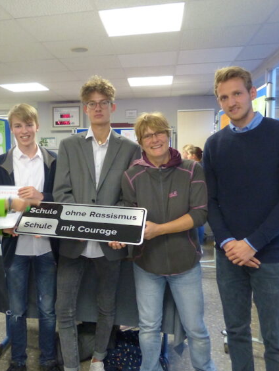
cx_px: 67
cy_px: 184
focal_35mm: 34
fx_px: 365
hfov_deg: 40.5
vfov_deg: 53.9
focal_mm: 4.5
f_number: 2.8
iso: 400
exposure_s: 1/20
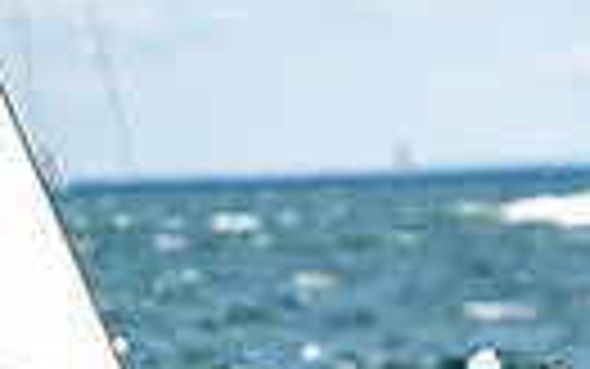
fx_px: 11228
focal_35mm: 698
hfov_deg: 3.0
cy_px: 598
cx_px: -500
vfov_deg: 1.9
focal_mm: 155
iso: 320
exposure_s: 1/1600
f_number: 5.6
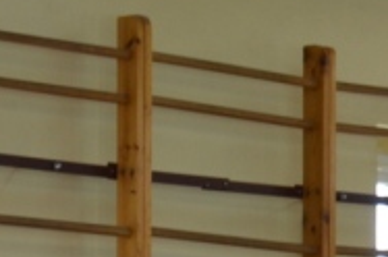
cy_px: 605
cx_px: 595
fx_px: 3357
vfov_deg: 4.3
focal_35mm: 312
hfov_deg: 6.5
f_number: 4.5
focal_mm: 38
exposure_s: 1/100
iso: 400
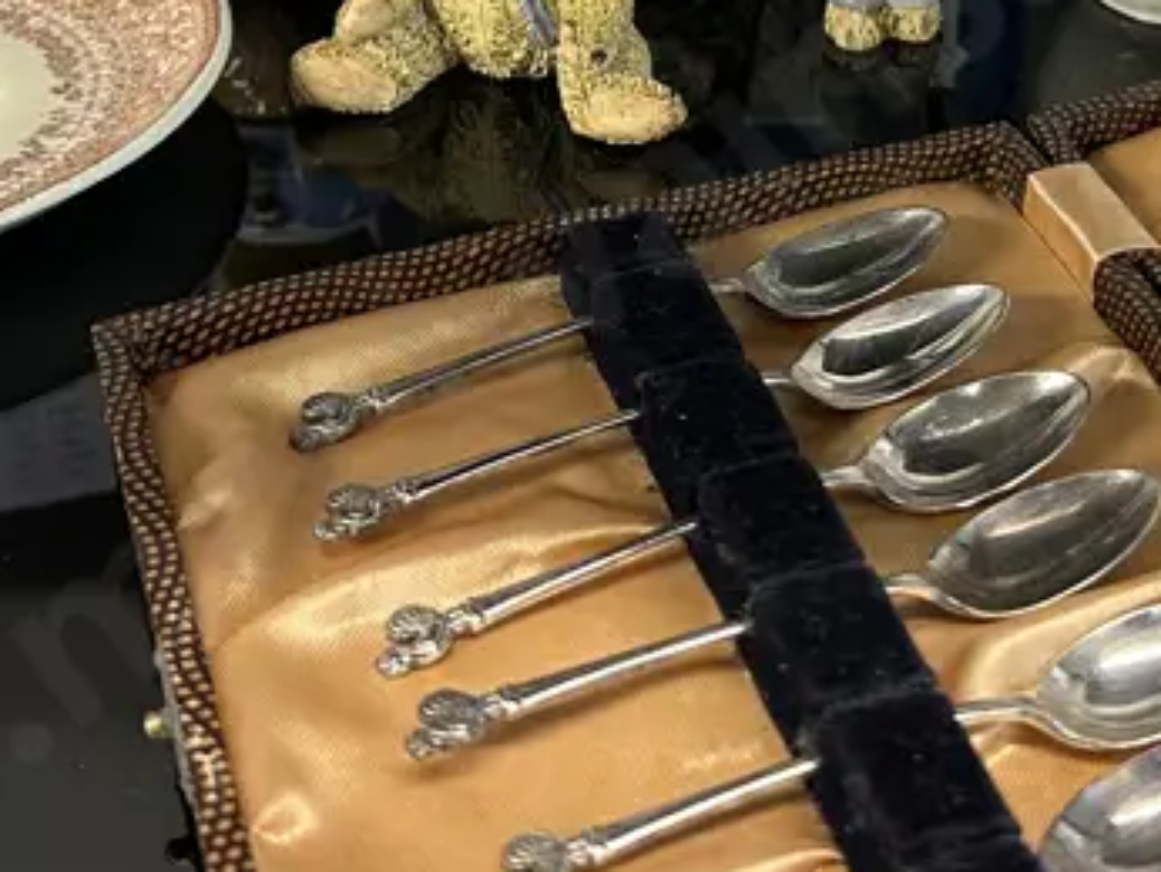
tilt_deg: -32.1
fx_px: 2383
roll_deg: -2.6
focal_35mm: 71
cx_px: 903
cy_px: 34
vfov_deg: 20.2
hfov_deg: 26.9
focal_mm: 6.86
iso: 250
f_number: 1.78
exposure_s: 1/50
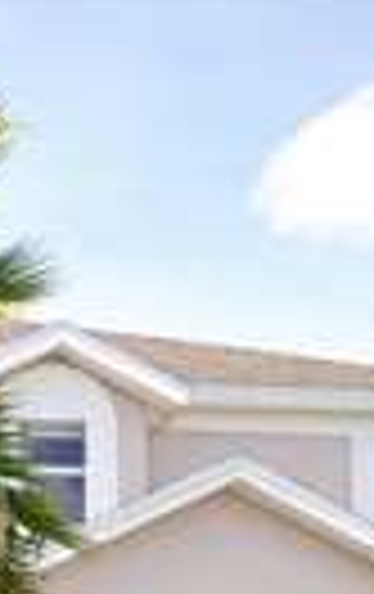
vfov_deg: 17.9
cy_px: 691
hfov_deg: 11.3
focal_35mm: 111
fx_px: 1802
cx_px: -207
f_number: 5.6
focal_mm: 20
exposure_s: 1/200
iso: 100
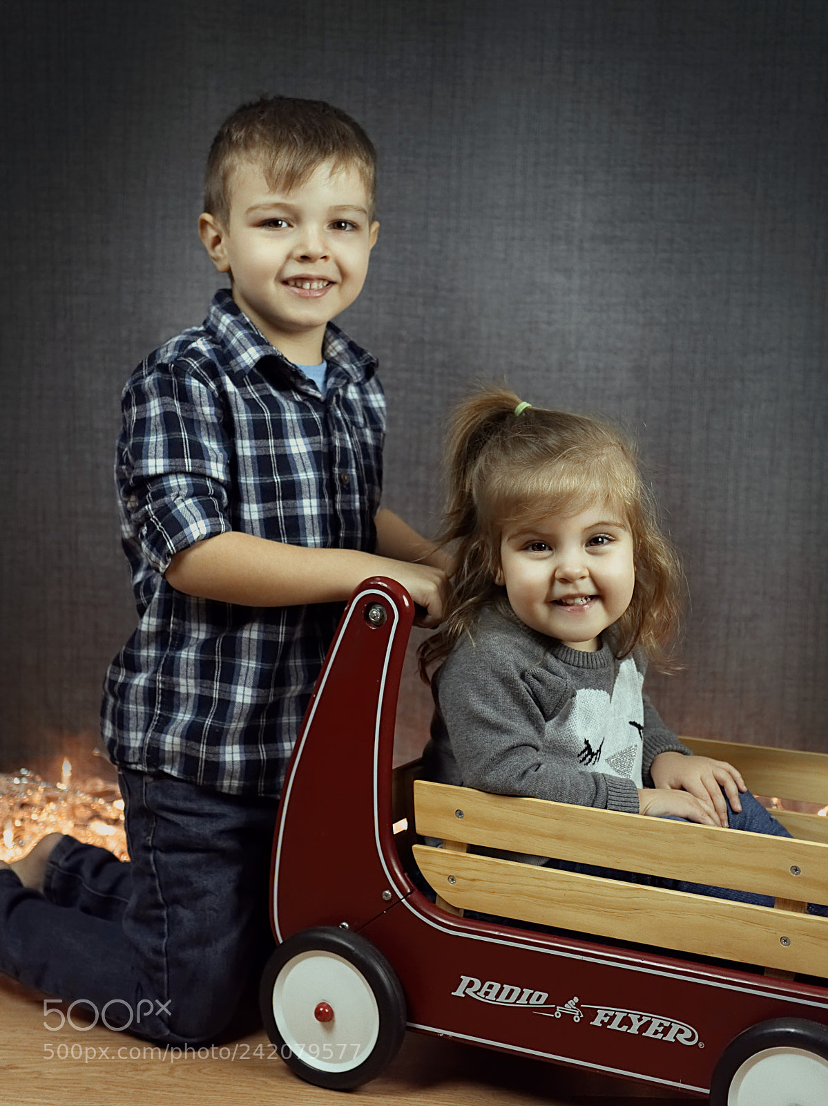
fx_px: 1595
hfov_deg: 29.1
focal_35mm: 50
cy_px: 553
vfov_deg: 38.2
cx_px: 414
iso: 400
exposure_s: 1/320
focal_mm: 25
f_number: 1.8
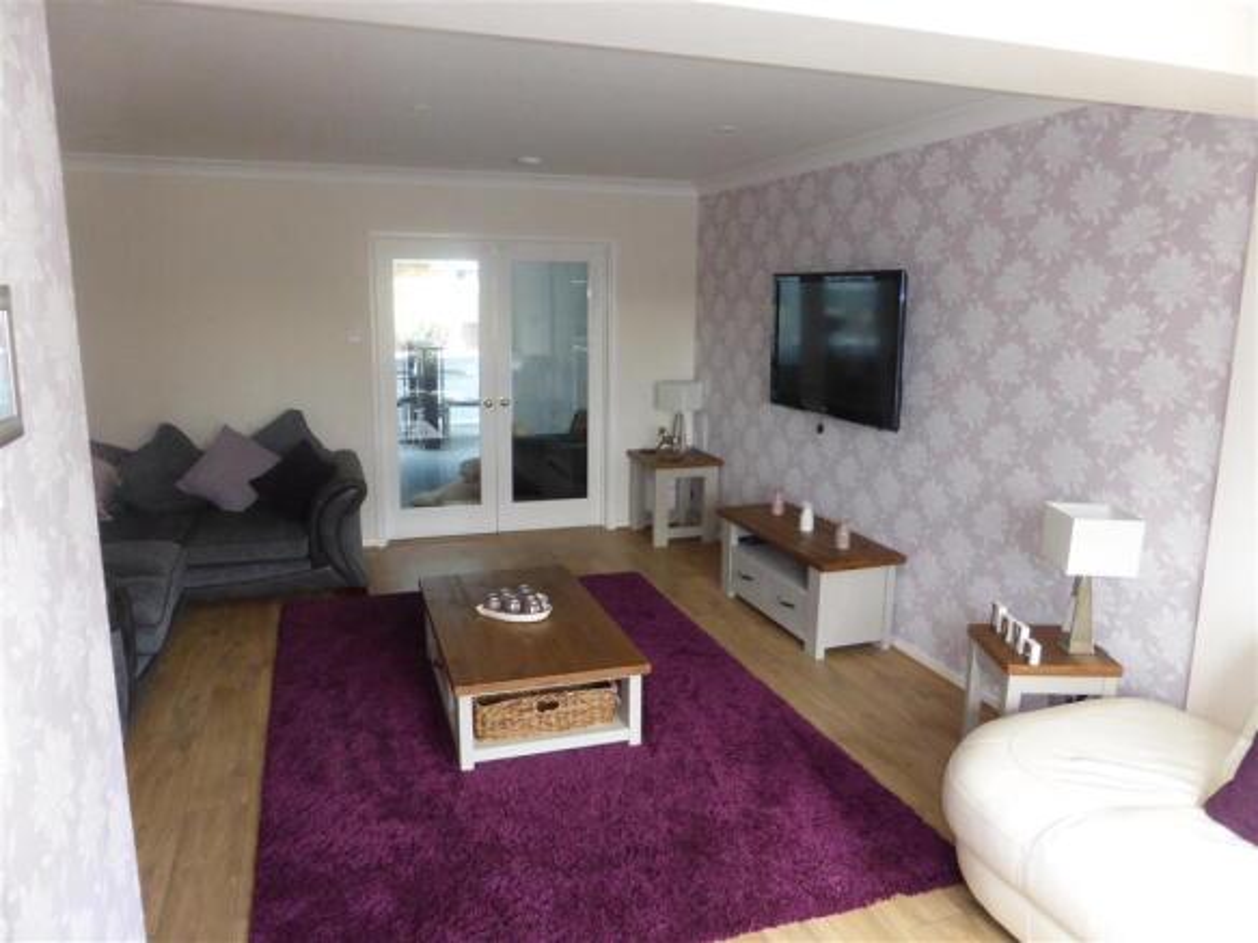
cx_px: 629
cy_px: 472
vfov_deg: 56.8
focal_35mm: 24
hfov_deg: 71.6
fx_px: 872
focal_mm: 4.3
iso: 500
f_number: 3.3
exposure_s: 1/60
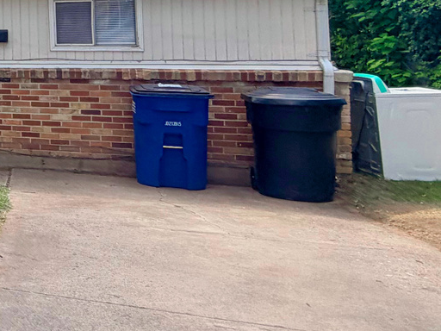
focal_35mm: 56
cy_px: 9
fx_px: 713
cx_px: -292
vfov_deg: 25.0
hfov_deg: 23.5
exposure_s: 1/518
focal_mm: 2.22
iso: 40
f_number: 2.2
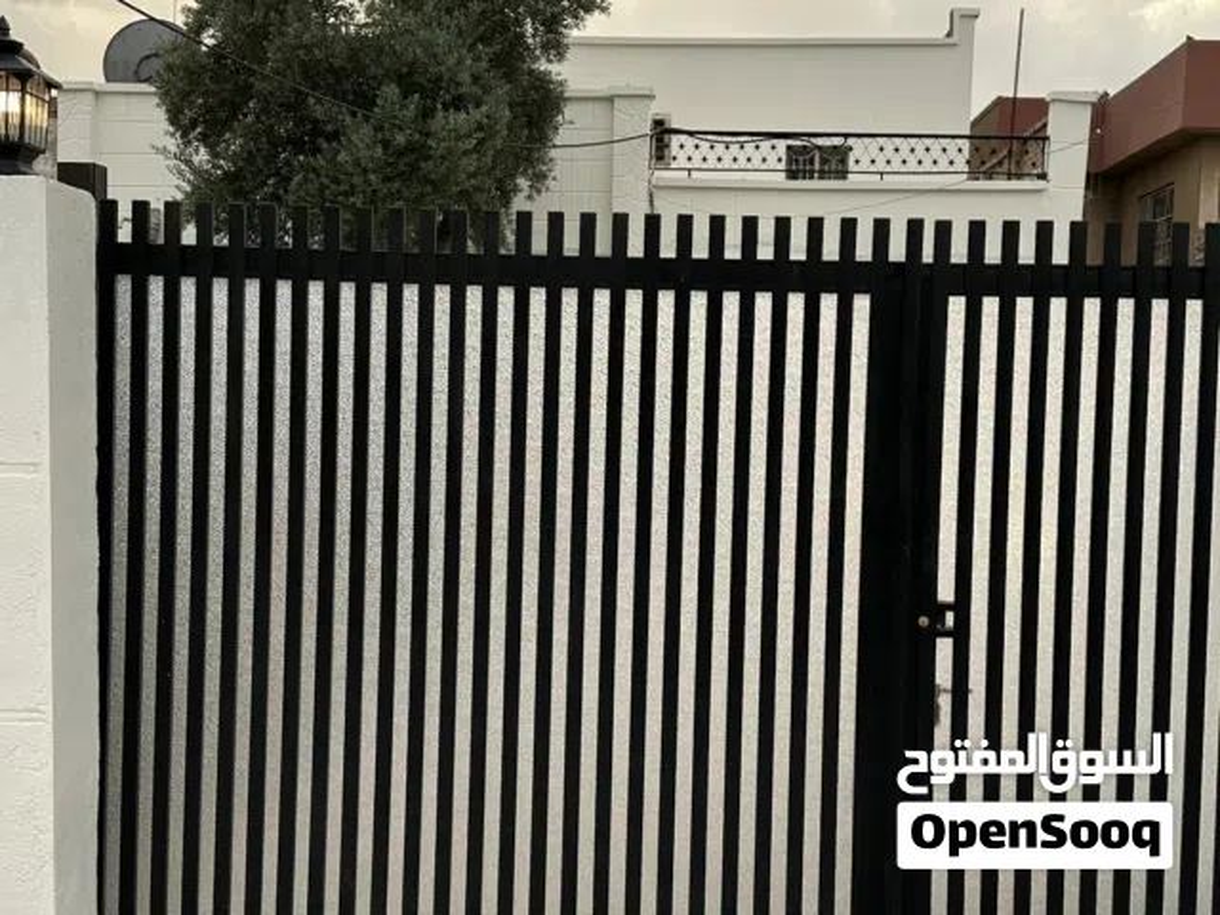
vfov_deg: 56.8
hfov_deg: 71.6
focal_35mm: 24
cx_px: 610
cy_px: 458
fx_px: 846
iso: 80
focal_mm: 6.86
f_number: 1.78
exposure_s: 1/409
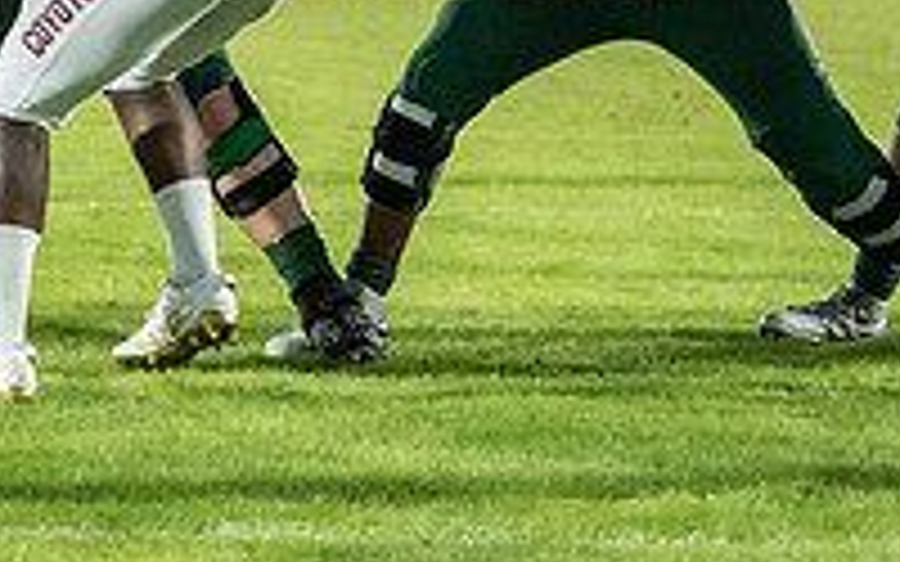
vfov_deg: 4.4
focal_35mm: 296
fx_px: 7260
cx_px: -374
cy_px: -236
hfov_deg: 7.0
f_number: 4.5
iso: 8000
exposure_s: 1/800
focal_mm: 100
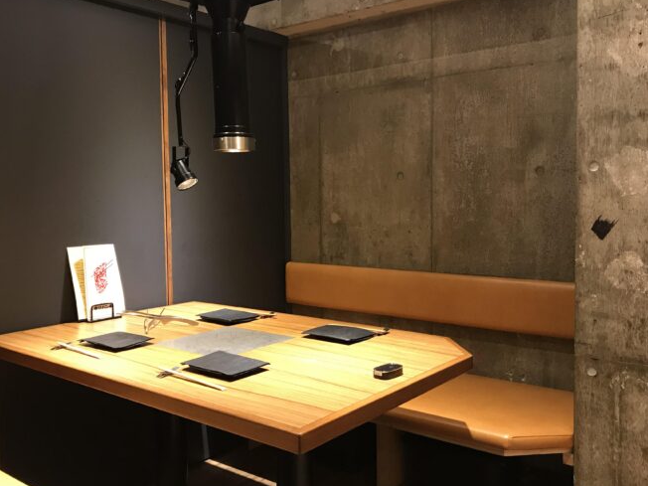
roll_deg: +1.1
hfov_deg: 55.3
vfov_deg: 42.9
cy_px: 242
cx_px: 349
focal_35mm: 33
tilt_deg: -4.0
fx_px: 618
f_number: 1.8
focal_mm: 3.99
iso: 100
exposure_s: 1/14
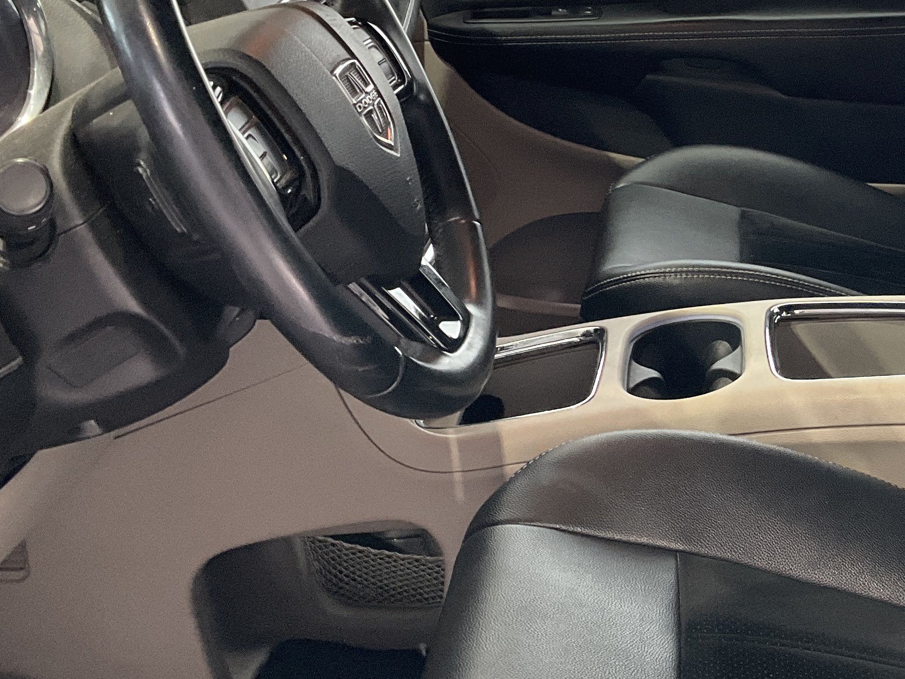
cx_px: 743
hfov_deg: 29.9
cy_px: 245
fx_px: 1647
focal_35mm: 63
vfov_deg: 23.2
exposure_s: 1/60
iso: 125
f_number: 1.8
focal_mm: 3
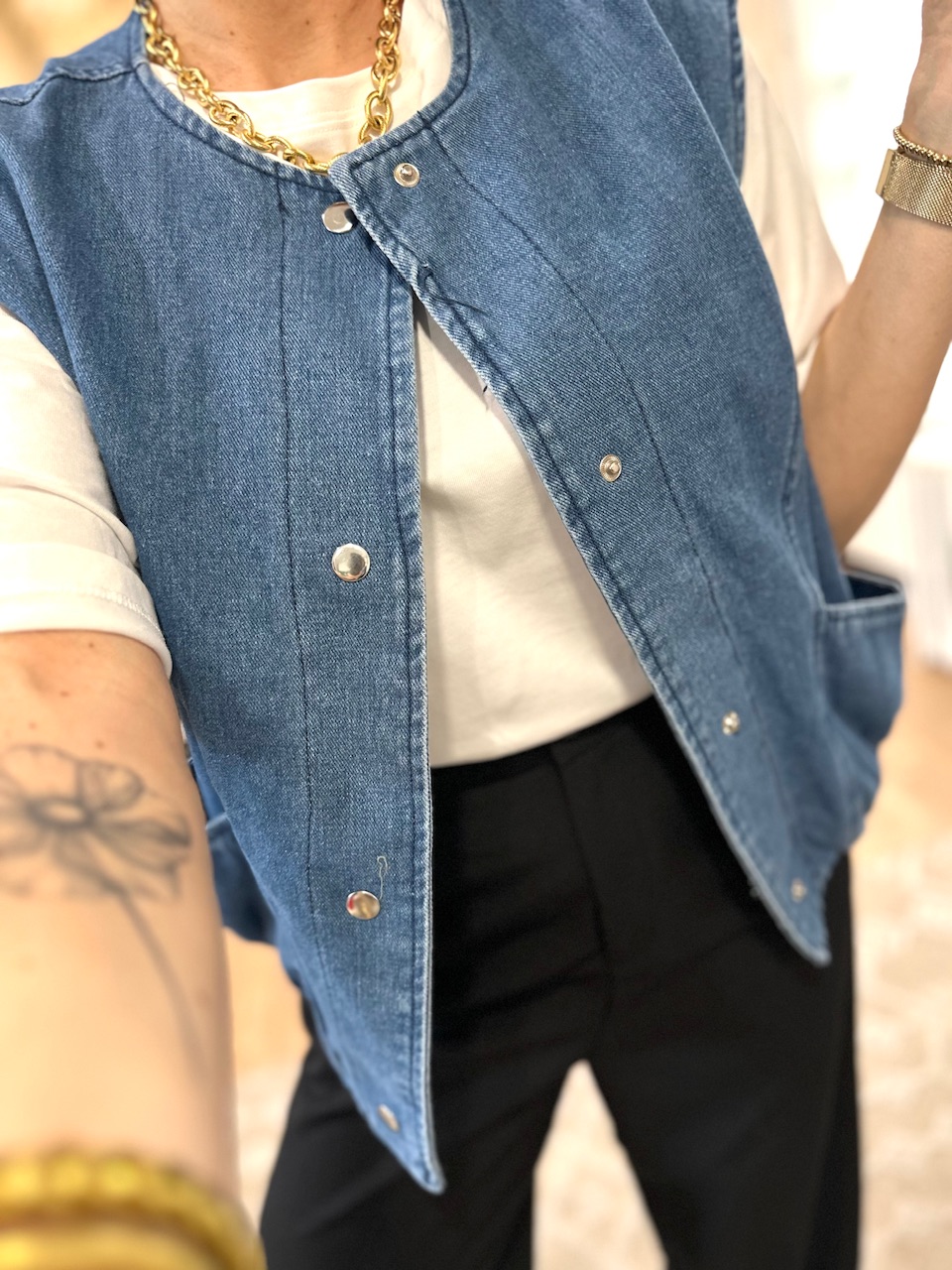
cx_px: 476
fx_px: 880
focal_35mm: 24
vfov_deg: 71.6
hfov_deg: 56.8
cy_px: 635
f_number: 1.78
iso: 400
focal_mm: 6.86
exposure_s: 1/60
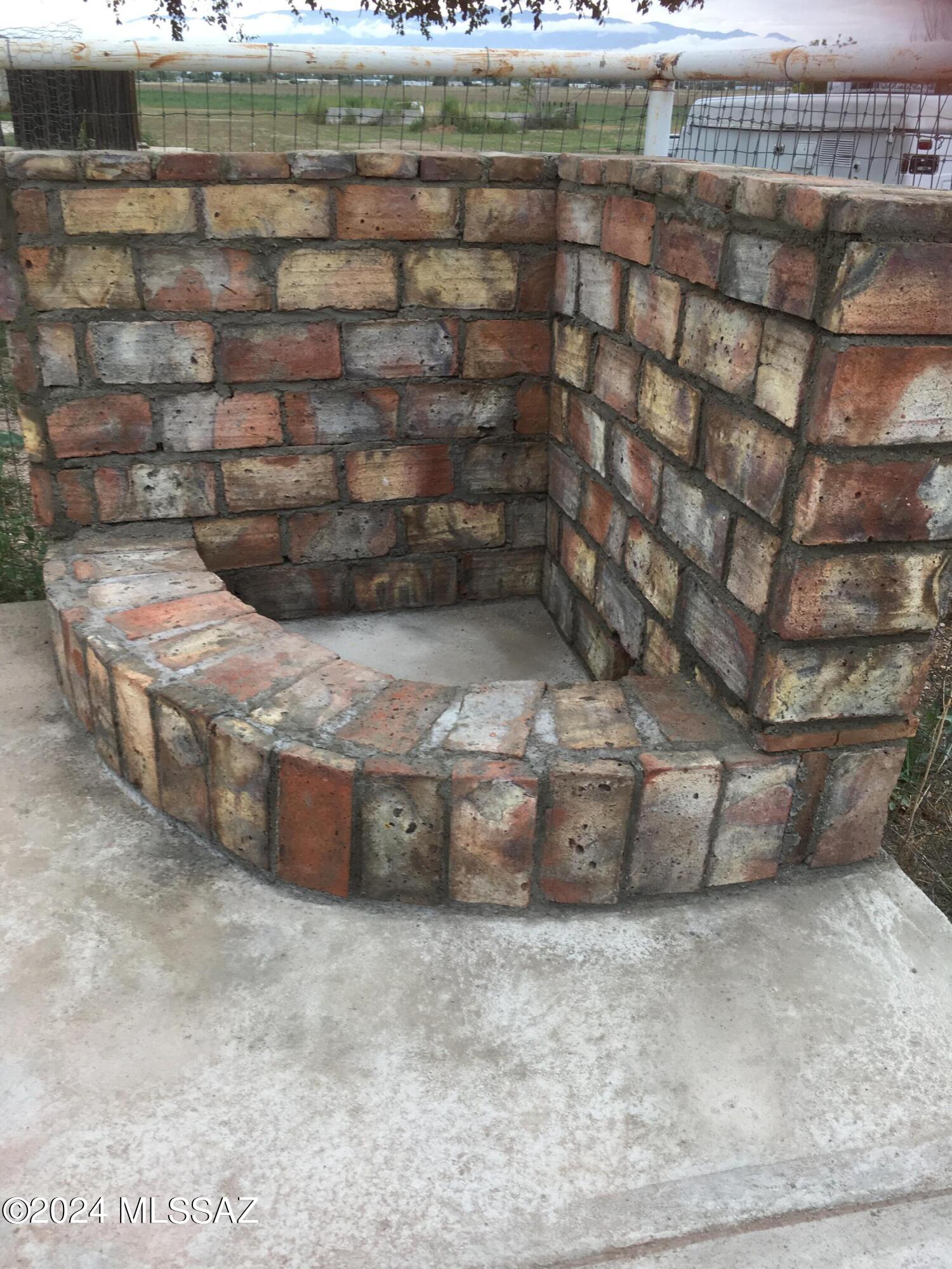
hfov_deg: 48.2
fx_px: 1063
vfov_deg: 61.7
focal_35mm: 29
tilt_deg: -25.9
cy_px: 634
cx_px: 476
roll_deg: -2.0
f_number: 2.2
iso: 32
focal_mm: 4.15
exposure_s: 1/120
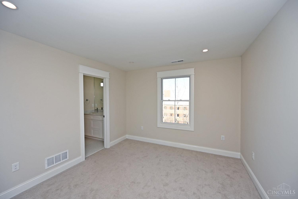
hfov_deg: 104.3
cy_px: 100
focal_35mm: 14
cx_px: 149
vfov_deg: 81.2
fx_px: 116
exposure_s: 1/125
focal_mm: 14
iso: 180
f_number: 5.6
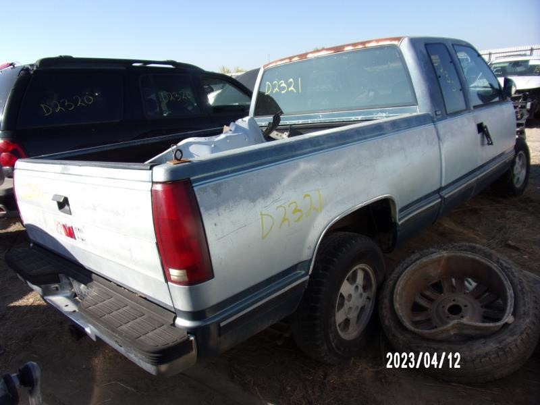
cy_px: 202
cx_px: 270
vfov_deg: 56.8
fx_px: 374
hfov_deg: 71.6
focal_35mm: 24
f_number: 3.3
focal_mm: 4.3
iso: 80
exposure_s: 1/750
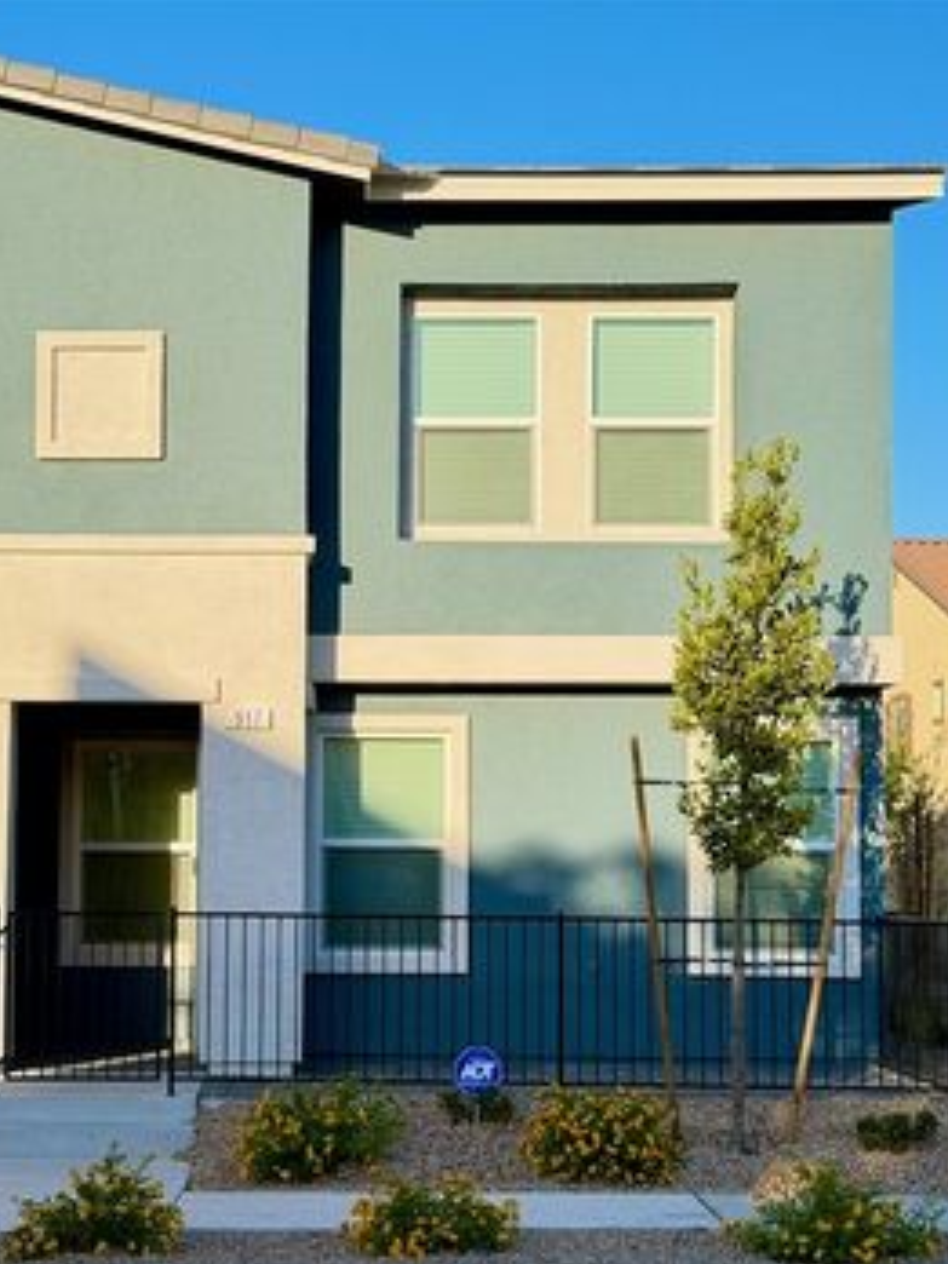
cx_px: 349
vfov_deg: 28.2
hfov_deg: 21.3
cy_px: 677
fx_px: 2520
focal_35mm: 69
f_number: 1.78
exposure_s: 1/1543
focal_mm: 6.76
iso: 80
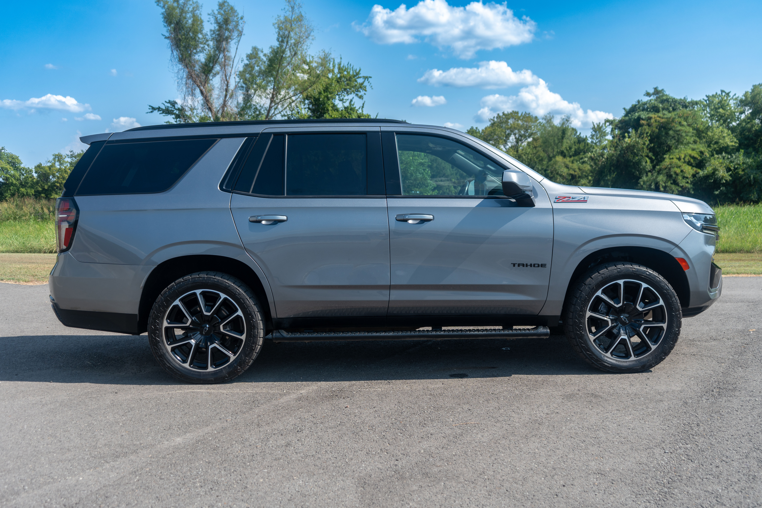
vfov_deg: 36.9
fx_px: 762
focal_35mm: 36
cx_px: 381
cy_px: 254
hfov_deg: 53.1
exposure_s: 1/640
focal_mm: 36
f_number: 4.5
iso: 100
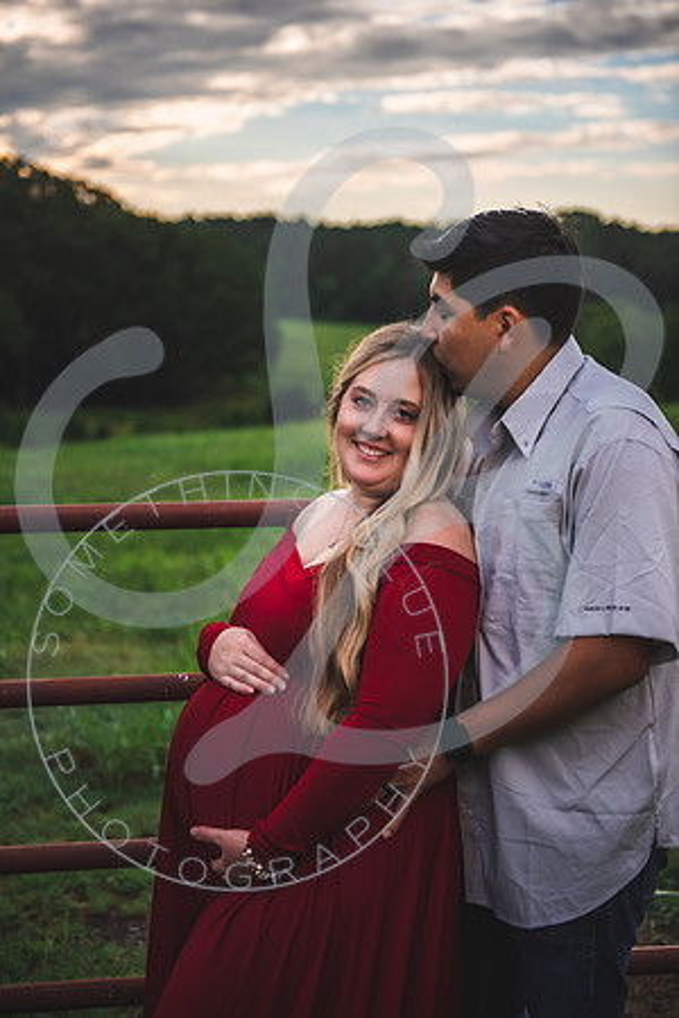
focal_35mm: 56
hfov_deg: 24.2
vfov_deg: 35.6
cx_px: 340
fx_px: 1584
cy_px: 509
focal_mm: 56
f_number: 2.8
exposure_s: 1/1000
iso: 200
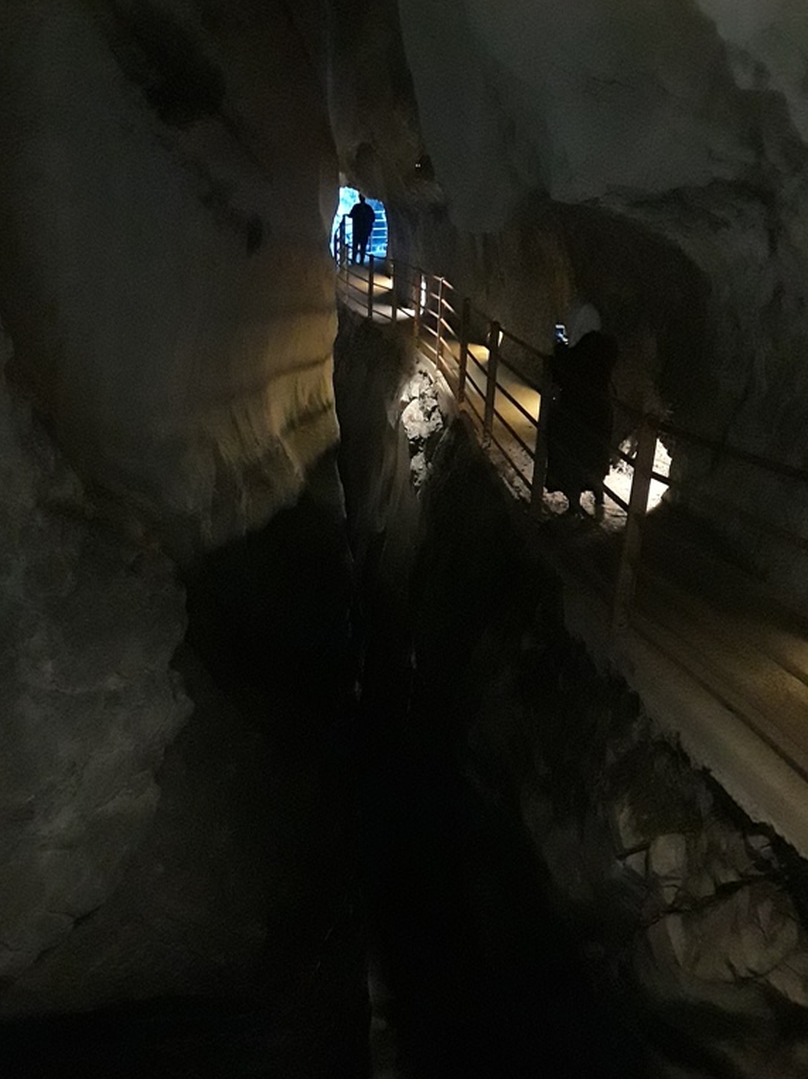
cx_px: 415
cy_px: 572
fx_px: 934
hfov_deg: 46.8
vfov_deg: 59.9
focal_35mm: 30
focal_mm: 2.9
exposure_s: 1/10
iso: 800
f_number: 1.9
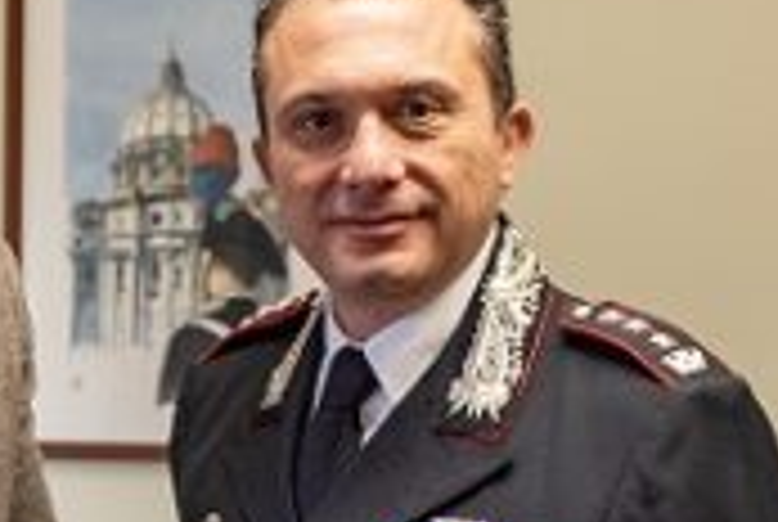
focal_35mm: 161
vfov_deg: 8.5
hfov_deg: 12.6
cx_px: -9
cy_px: 547
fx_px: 3485
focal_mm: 40
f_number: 3.2
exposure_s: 1/100
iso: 500
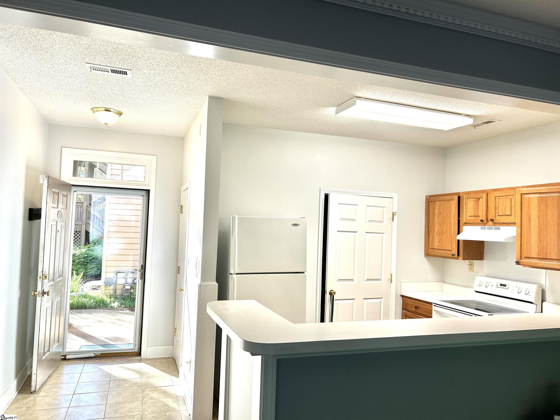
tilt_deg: +3.0
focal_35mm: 26
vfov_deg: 53.1
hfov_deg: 67.3
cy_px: 210
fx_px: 421
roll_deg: -2.0
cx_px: 280
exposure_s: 1/120
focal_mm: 5.7
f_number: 1.5
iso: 40
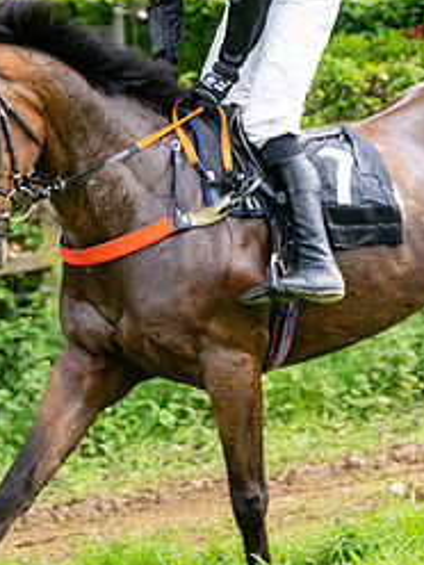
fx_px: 5112
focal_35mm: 313
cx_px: 478
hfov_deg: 4.7
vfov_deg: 6.3
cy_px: 192
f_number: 4
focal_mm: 98
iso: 400
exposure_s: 1/1250
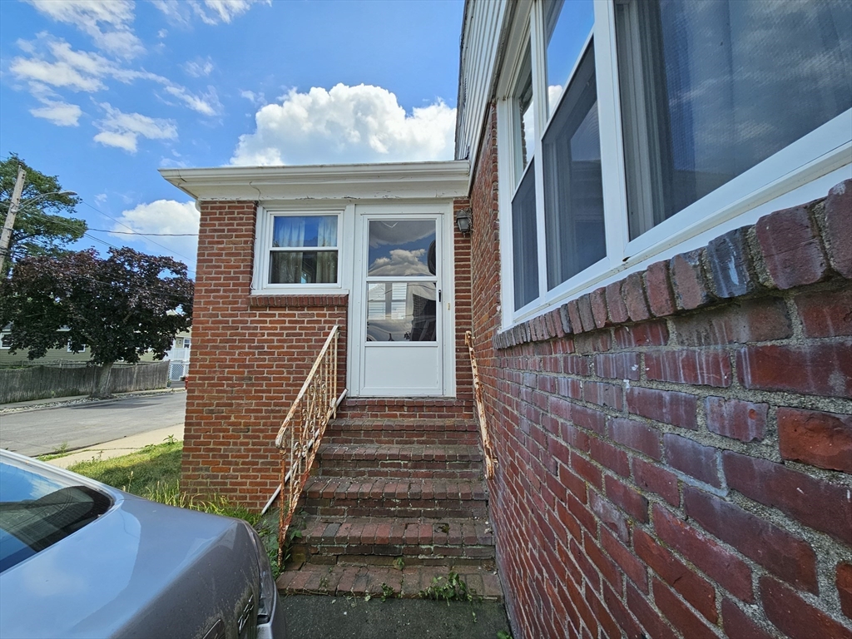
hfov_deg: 106.2
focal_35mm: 13
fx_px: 320
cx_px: 426
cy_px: 320
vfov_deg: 89.9
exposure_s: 1/904
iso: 50
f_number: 2.2
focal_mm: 2.2
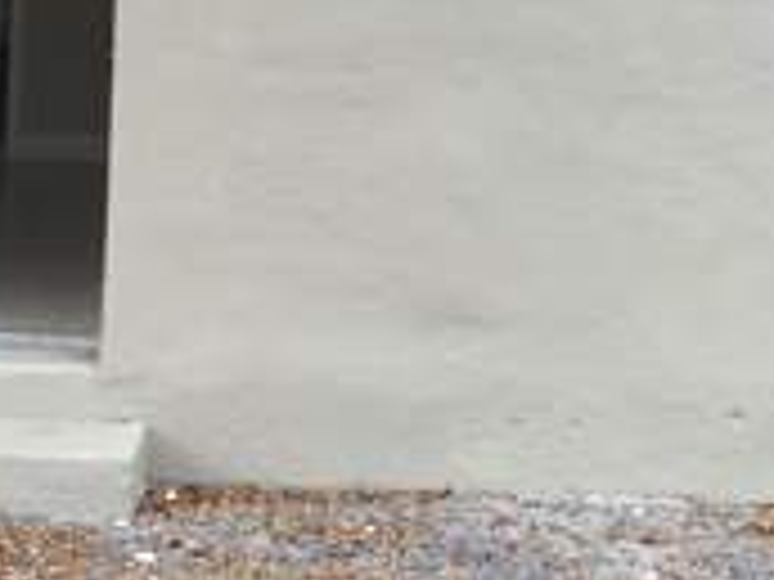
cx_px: 374
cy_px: 40
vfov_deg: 17.9
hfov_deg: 24.1
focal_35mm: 81
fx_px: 1811
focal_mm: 4.15
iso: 25
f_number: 2.2
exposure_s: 1/172
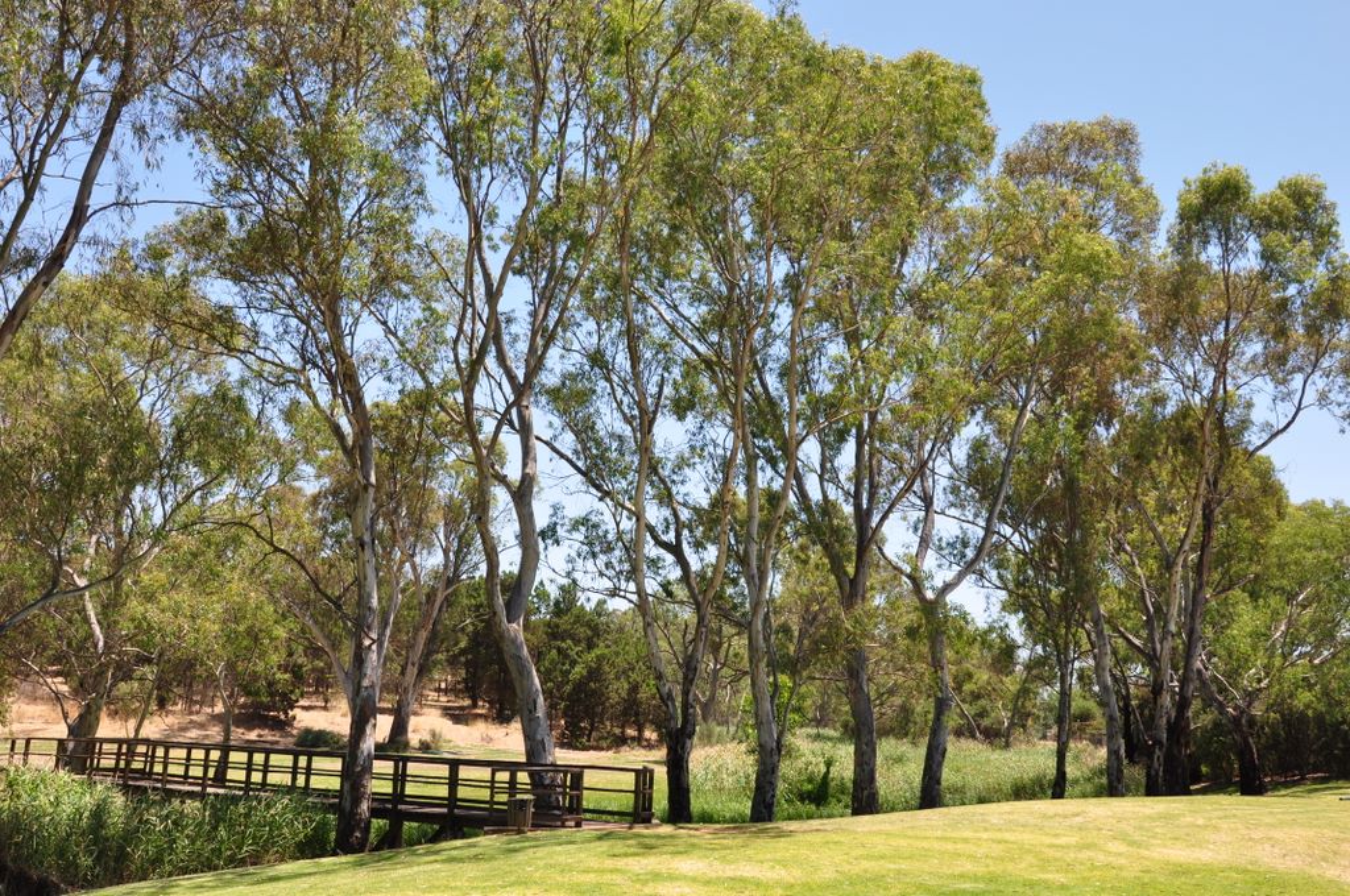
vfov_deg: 36.8
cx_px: 675
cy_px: 448
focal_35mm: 36
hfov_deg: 53.2
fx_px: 1348
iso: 200
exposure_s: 1/200
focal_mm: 24
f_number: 10
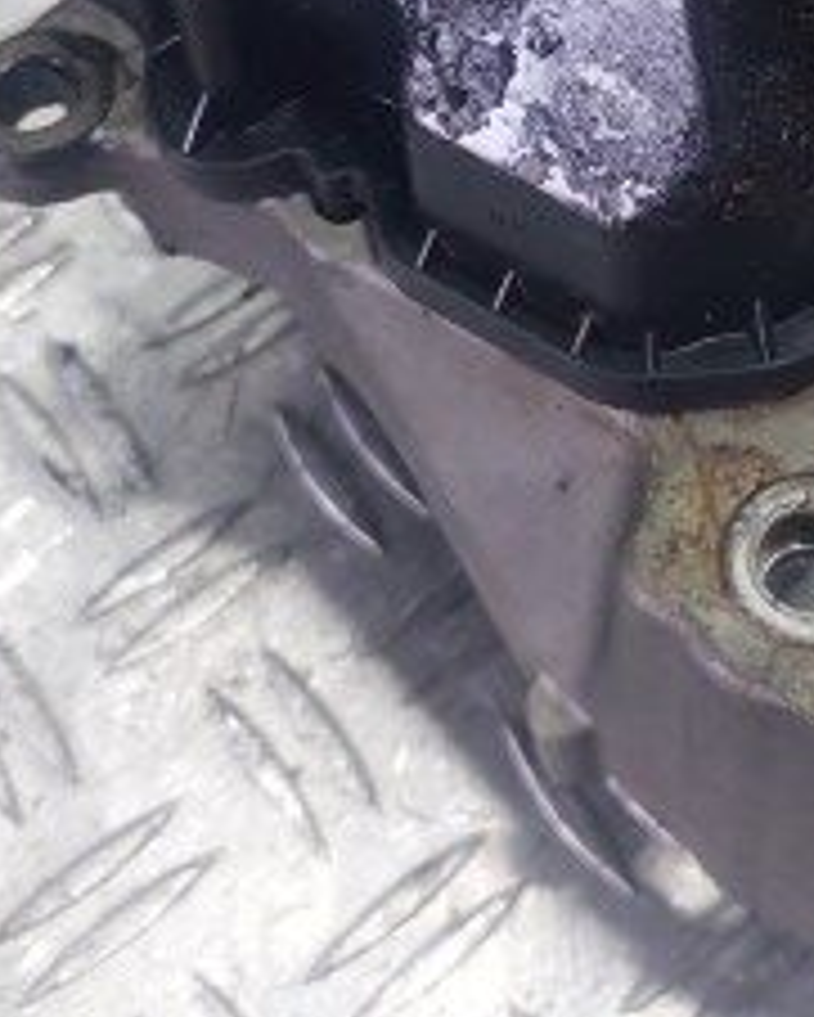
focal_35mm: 69
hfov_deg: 21.6
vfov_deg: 26.6
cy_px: 117
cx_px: 742
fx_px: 2076
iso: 125
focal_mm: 5.23
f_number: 1.8
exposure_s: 1/100
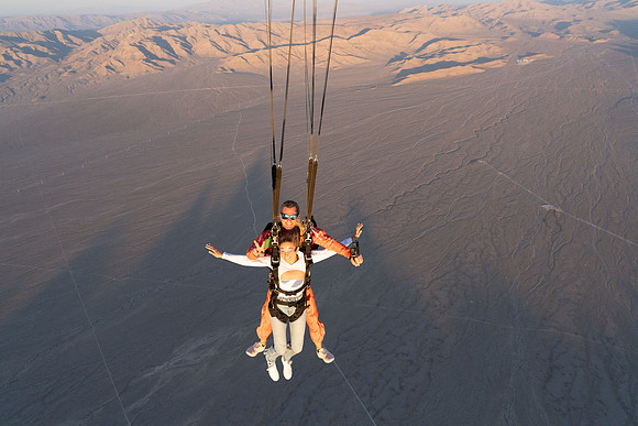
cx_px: 319
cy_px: 213
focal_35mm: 24
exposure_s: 1/2000
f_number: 4.5
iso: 1250
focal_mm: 24
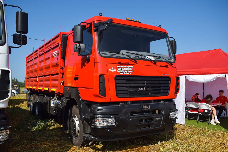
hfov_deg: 61.9
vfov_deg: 43.6
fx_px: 190
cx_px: 114
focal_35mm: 30
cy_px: 76
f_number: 5.6
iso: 100
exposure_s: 1/800
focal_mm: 20
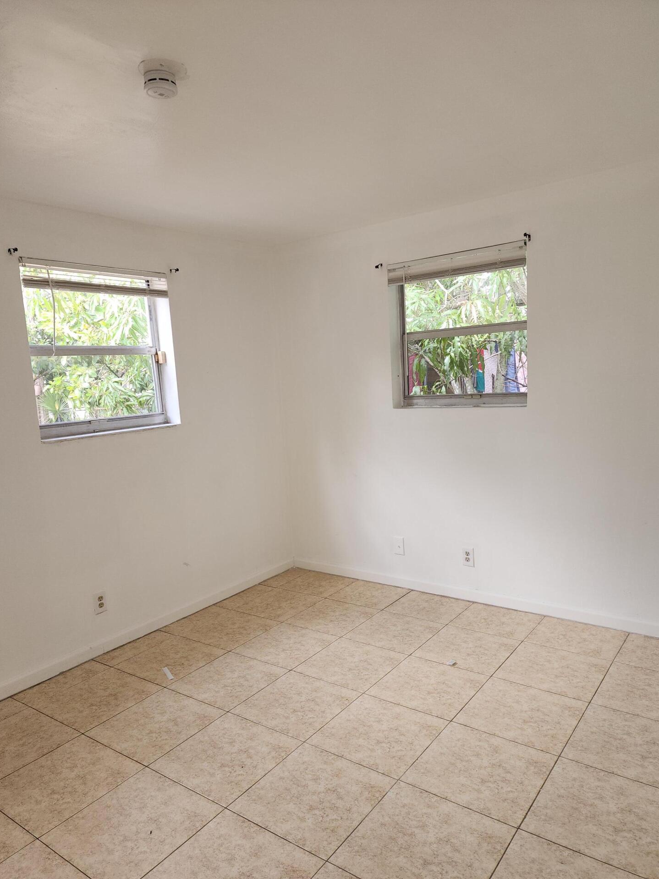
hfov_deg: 56.8
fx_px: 609
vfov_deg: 71.6
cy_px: 458
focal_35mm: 24
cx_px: 325
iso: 40
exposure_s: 1/60
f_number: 1.8
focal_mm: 6.4
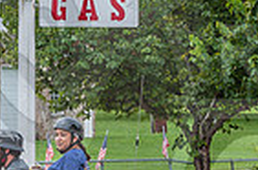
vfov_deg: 4.0
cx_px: 232
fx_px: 2429
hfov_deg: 6.1
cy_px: 100
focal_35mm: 340
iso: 100
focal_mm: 55
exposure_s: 1/100
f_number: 10
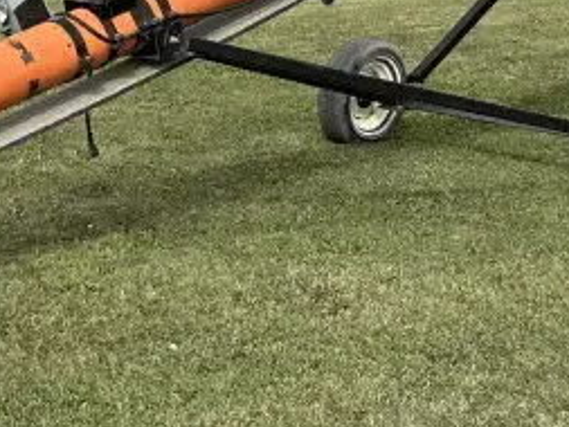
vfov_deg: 16.2
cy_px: 133
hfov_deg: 21.0
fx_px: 1497
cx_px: 45
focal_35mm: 91
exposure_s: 1/3717
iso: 80
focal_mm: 6.86
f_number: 1.78
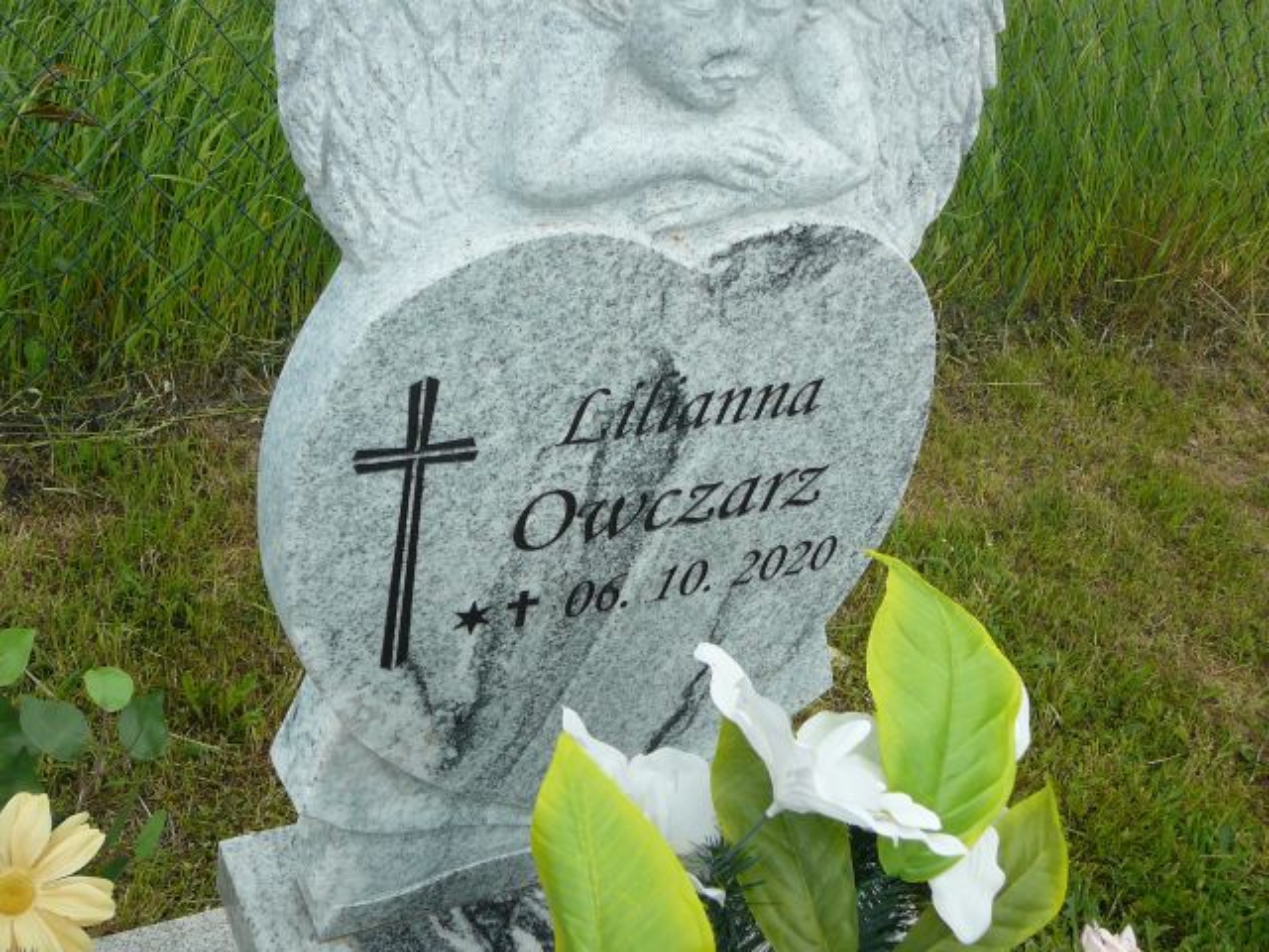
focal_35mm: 41
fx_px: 1503
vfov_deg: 35.1
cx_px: 634
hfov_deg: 45.8
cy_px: 476
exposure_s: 1/800
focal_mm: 6.1
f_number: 3.1
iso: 80
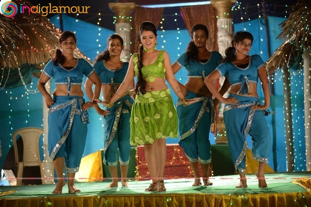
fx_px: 1080
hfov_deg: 16.4
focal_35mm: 125
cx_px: 156
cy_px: 104
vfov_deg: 11.0
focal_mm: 125
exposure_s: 1/400
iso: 1600
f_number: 3.2
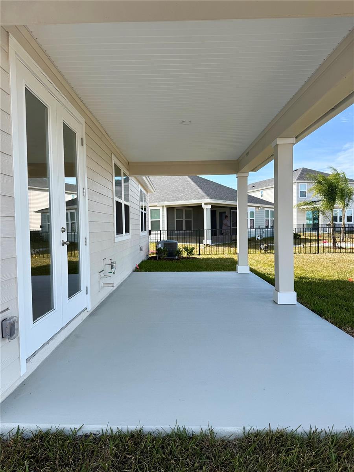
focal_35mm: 24
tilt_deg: -1.1
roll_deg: +0.5
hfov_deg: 56.8
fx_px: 327
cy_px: 236
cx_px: 177
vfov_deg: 71.6
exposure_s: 1/2053
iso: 80
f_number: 1.78
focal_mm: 6.76
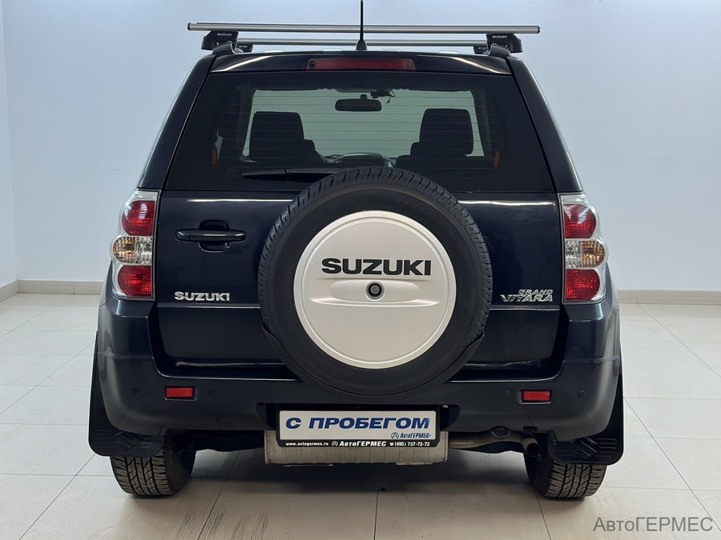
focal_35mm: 48
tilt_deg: -8.7
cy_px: 270
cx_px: 360
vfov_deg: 30.3
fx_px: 1000
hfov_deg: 39.7
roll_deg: -0.7
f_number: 1.78
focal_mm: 6.86
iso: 125
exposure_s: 1/100
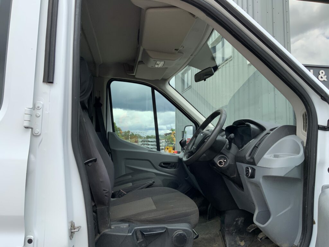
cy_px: 124
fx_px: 276
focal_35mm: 29
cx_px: 164
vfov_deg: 48.2
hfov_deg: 61.7
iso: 16
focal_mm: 3
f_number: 1.8
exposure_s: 1/1035
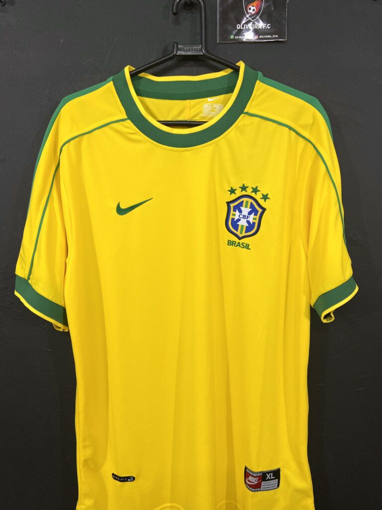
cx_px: 191
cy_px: 255
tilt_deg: -8.9
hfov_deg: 53.1
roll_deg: +1.5
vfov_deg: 67.3
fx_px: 383
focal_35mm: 26
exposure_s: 1/60
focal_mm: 4.25
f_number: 1.8
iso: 64
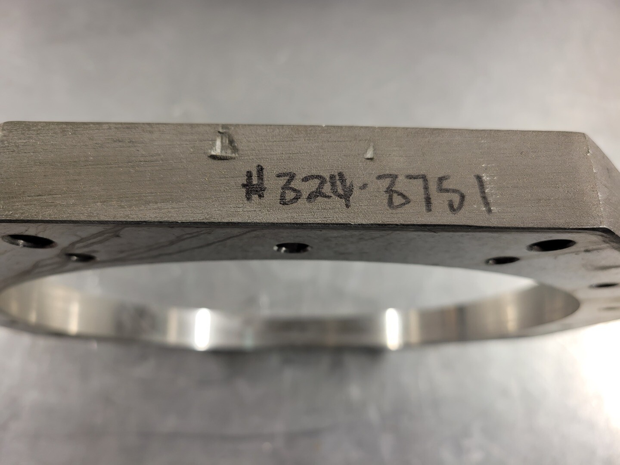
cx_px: 310
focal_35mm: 26
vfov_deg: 53.1
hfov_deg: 67.3
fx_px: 466
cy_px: 232
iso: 40
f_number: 1.8
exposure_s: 1/157
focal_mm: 5.4
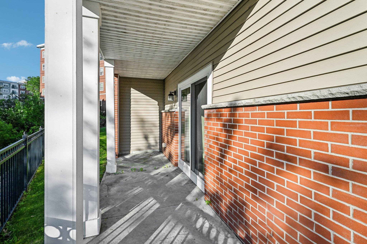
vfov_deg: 73.7
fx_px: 163
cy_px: 122
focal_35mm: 16
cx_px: 184
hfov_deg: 96.7
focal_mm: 16
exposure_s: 1/1000
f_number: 8
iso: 400
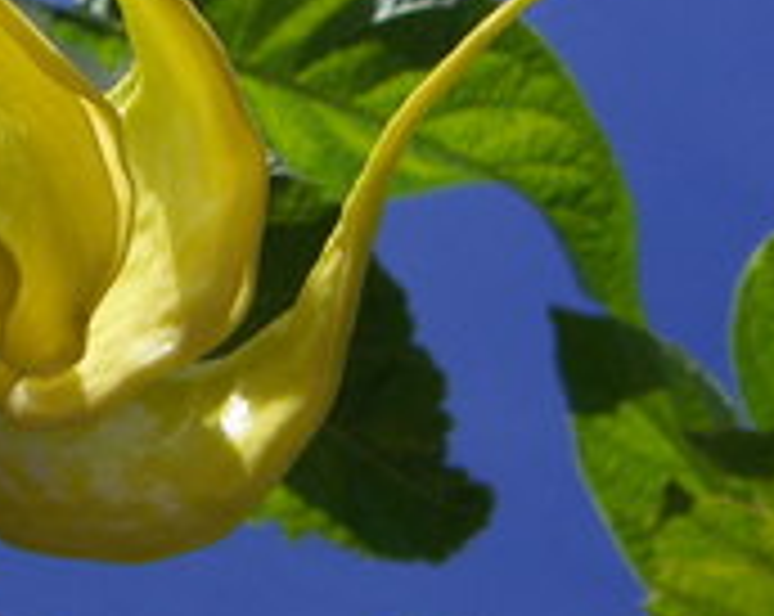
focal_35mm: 90
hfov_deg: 20.8
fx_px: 2058
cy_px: 310
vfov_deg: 17.0
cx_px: 54
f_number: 6.7
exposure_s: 1/320
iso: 50
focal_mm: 4.7
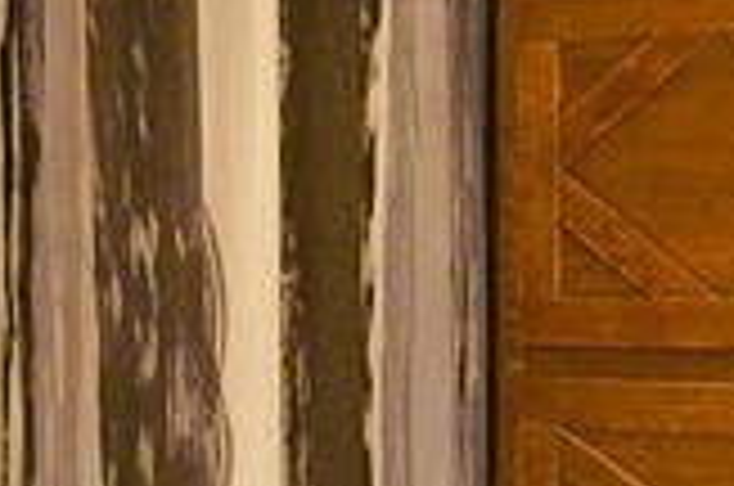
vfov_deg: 11.9
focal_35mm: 113
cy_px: 533
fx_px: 2299
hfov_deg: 18.1
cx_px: 405
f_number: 5
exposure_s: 1/30
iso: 3200
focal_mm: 23
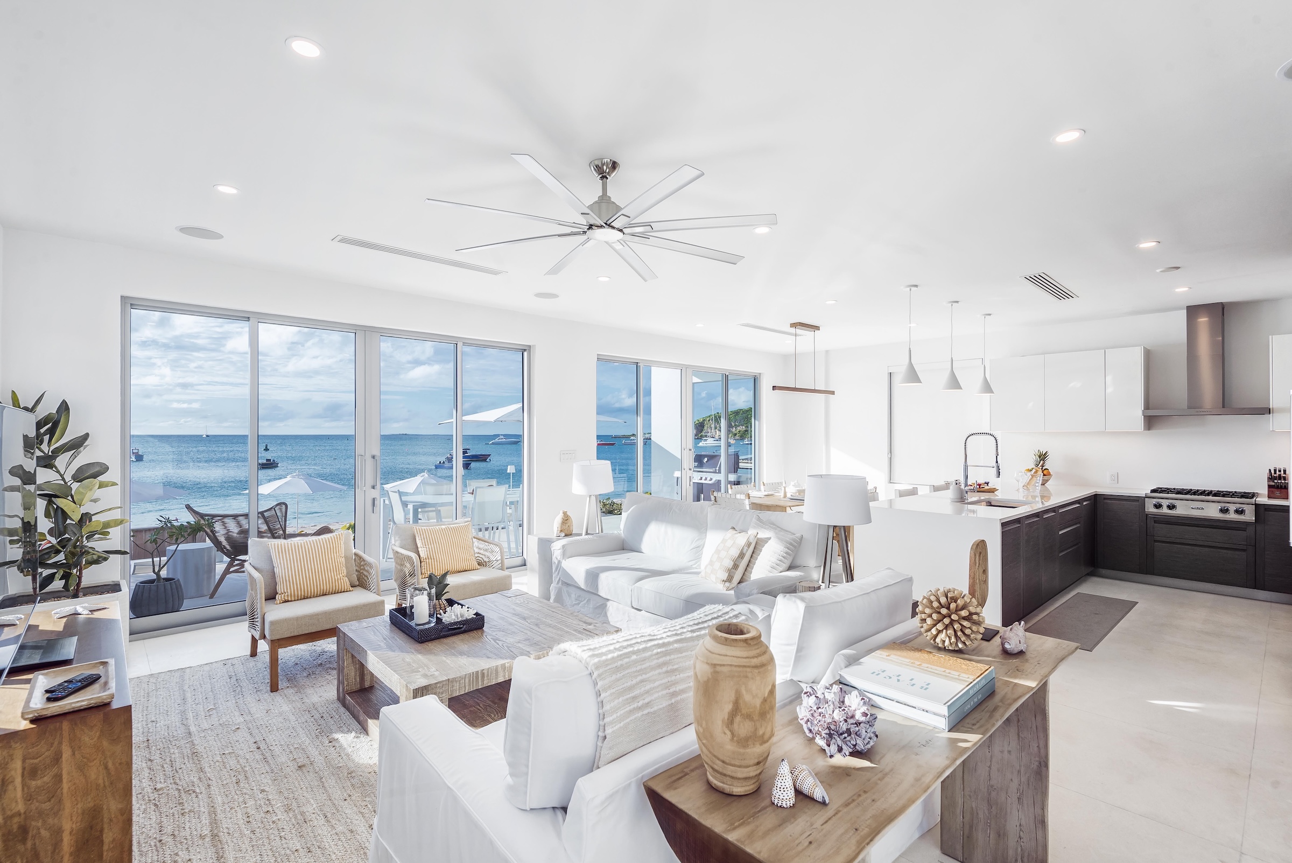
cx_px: 646
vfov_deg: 73.8
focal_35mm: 16
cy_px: 432
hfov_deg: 96.7
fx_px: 575
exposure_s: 1/250
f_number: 8
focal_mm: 16
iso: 320
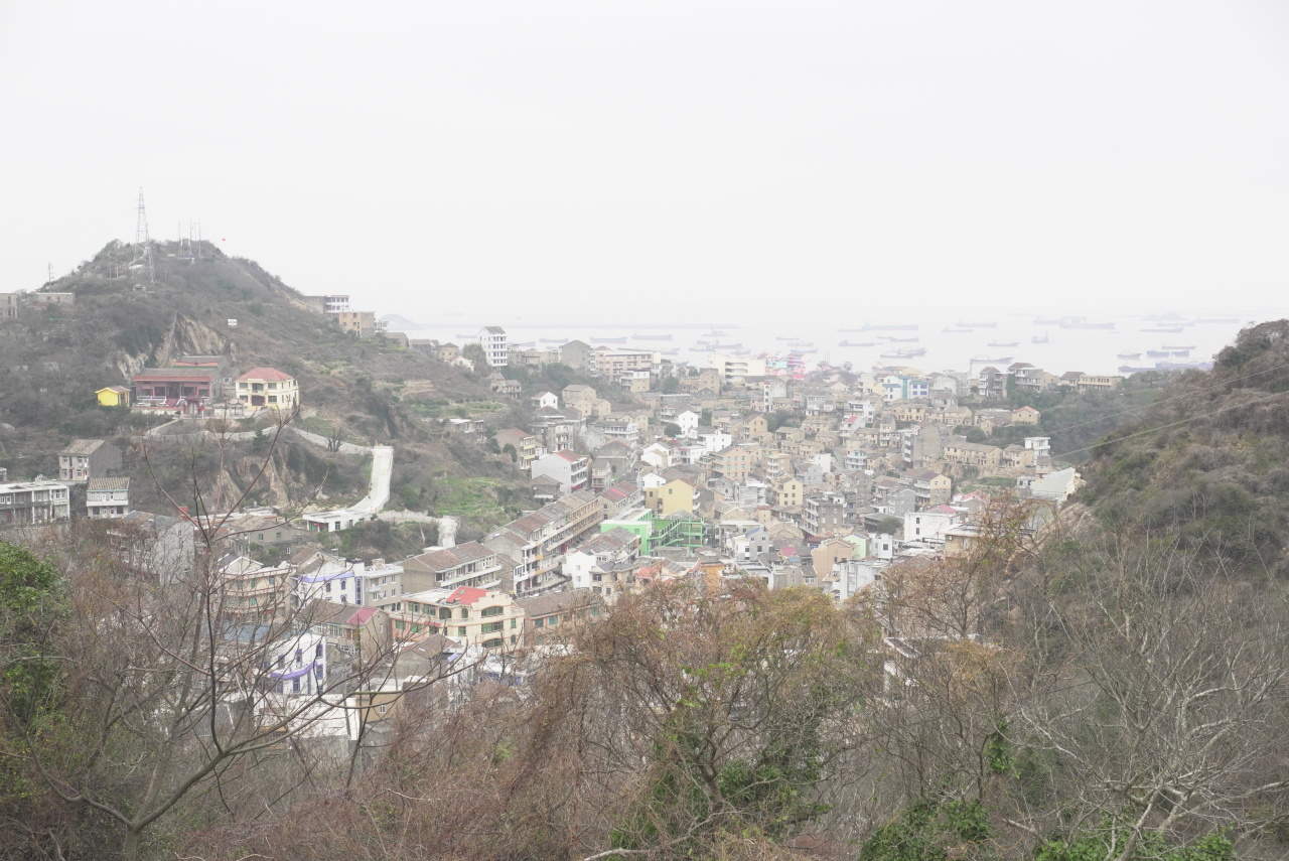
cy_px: 430
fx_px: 1505
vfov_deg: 31.9
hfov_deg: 46.4
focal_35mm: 42
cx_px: 644
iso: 640
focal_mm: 28
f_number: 8
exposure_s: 1/125
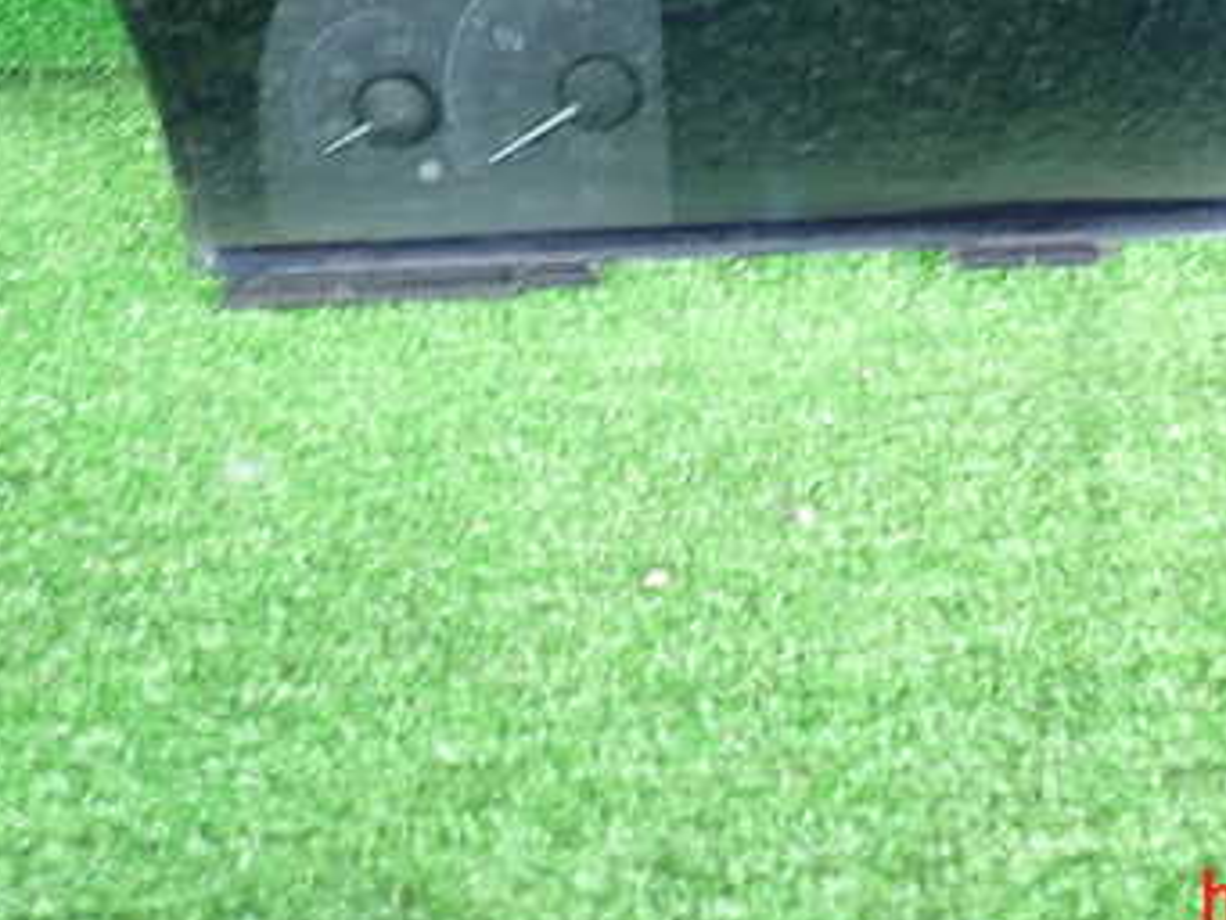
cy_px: 140
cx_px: 935
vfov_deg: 31.7
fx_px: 1559
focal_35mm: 44
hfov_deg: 41.5
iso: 200
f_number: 2
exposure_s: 1/40
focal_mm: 4.5
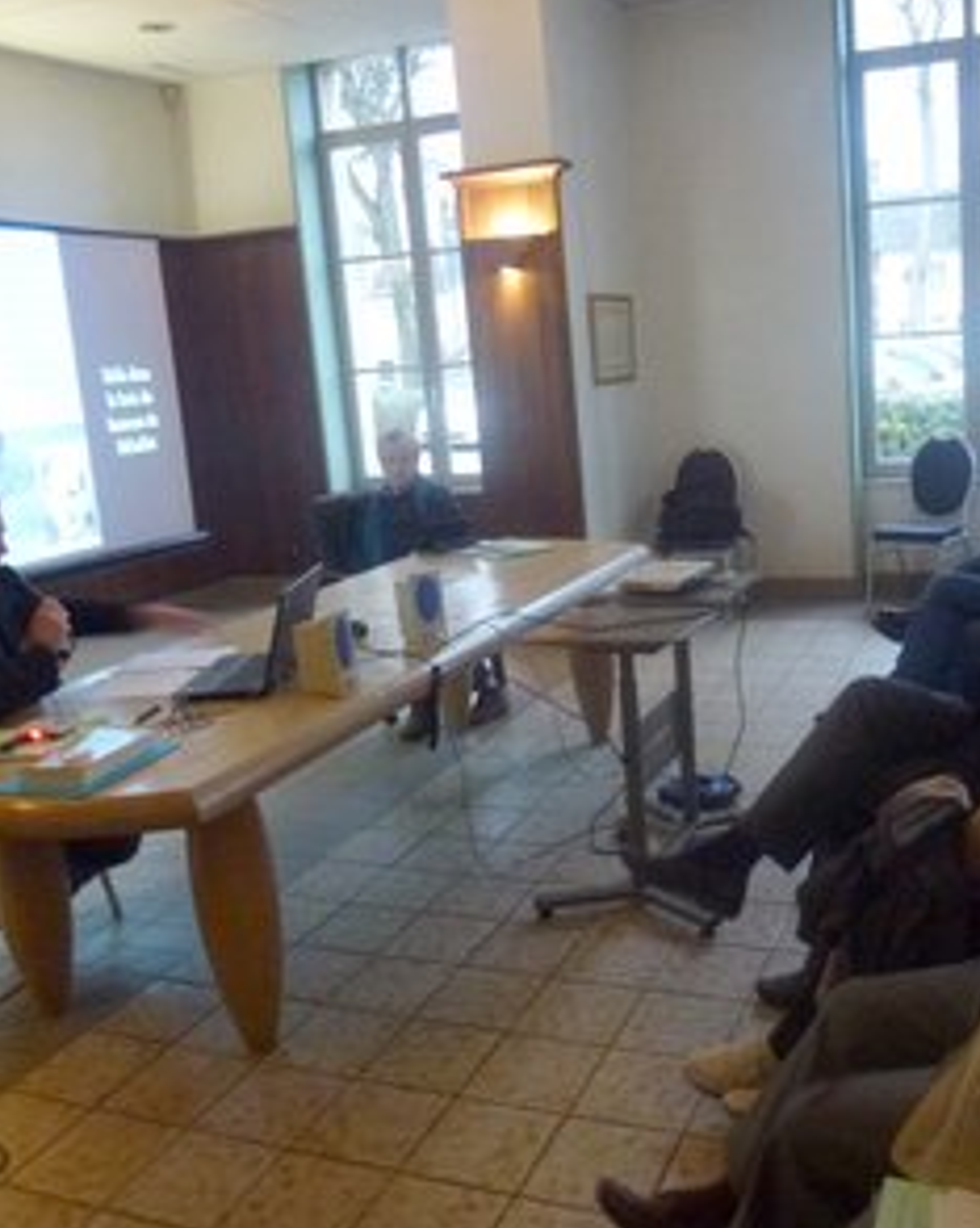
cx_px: 628
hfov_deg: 45.3
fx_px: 1161
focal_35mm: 32
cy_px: 616
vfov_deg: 55.7
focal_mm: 4.3
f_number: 3.3
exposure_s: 1/8
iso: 500
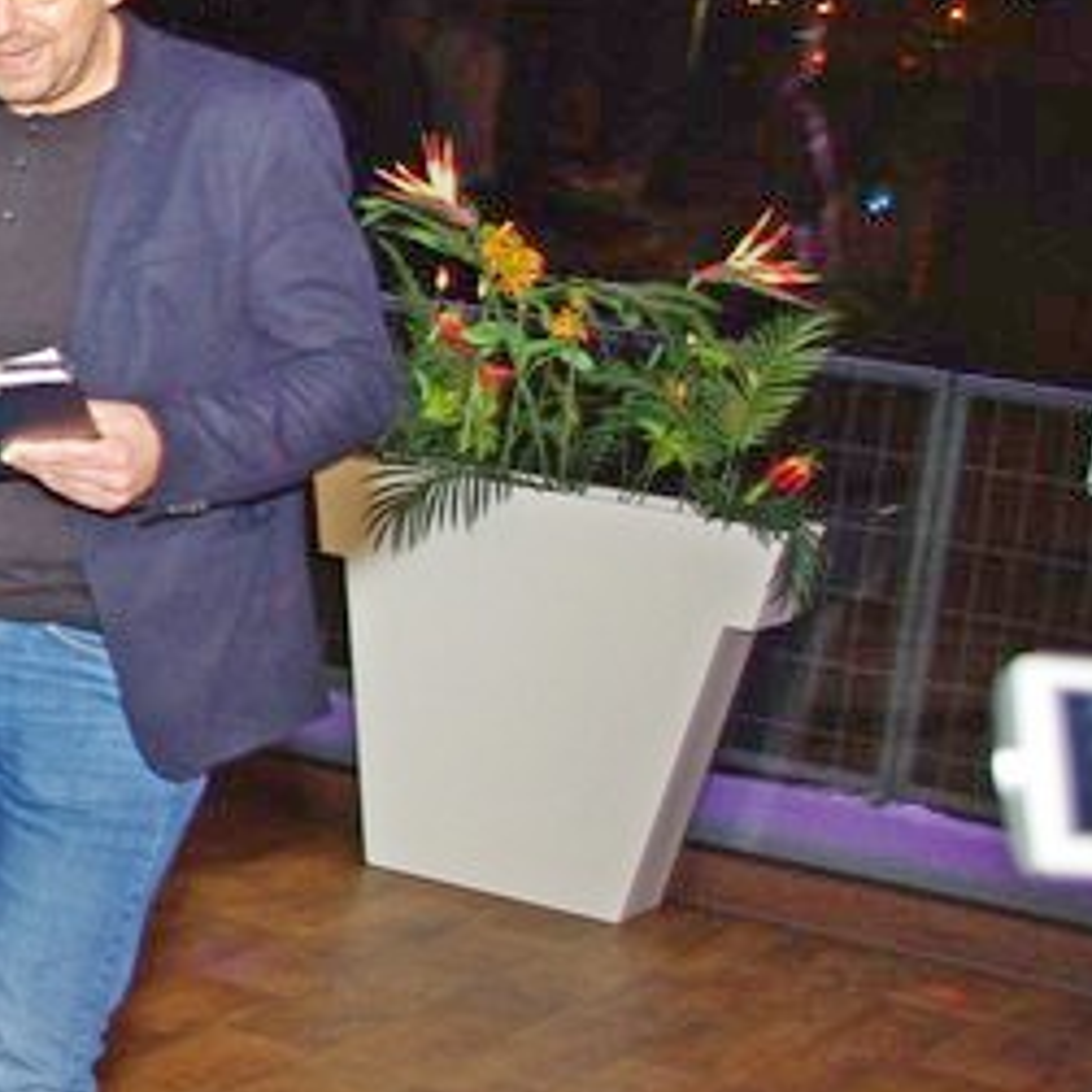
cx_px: -635
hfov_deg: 15.2
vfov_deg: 16.7
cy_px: 394
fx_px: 3712
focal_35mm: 104
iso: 400
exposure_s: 1/30
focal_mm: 20
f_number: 4
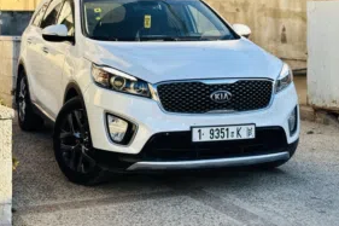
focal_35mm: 77
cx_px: 169
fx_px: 725
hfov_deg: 26.3
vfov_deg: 17.4
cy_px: 17
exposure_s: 1/858
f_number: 1.6
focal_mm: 5.96
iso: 32
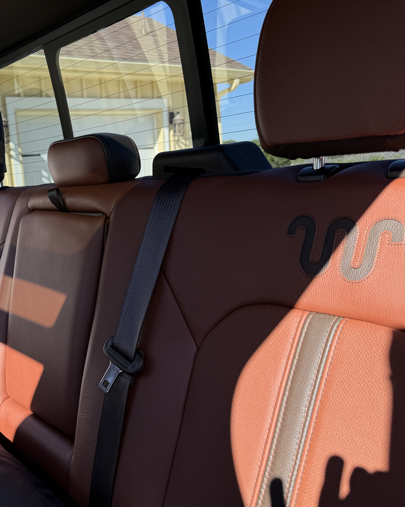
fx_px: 480
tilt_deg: -8.5
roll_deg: +5.1
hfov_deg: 43.3
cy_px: 255
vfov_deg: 55.7
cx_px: 72
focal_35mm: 32
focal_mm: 6.76
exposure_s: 1/1046
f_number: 1.78
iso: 80
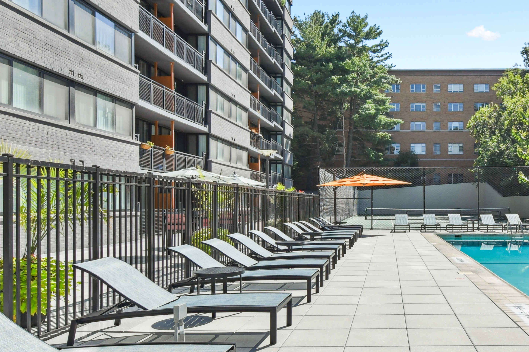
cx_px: 382
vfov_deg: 44.7
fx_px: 426
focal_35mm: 29
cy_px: 211
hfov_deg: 60.9
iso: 200
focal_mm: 10
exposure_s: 1/4000
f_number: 9
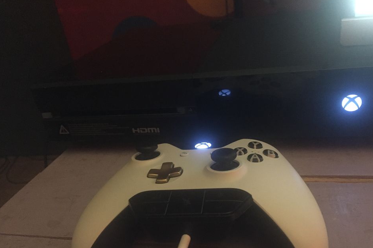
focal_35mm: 32
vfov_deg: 41.1
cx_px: 196
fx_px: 331
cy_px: 132
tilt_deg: -26.3
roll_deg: +8.2
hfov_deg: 58.7
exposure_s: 1/17
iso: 1000
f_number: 2.2
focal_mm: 4.15
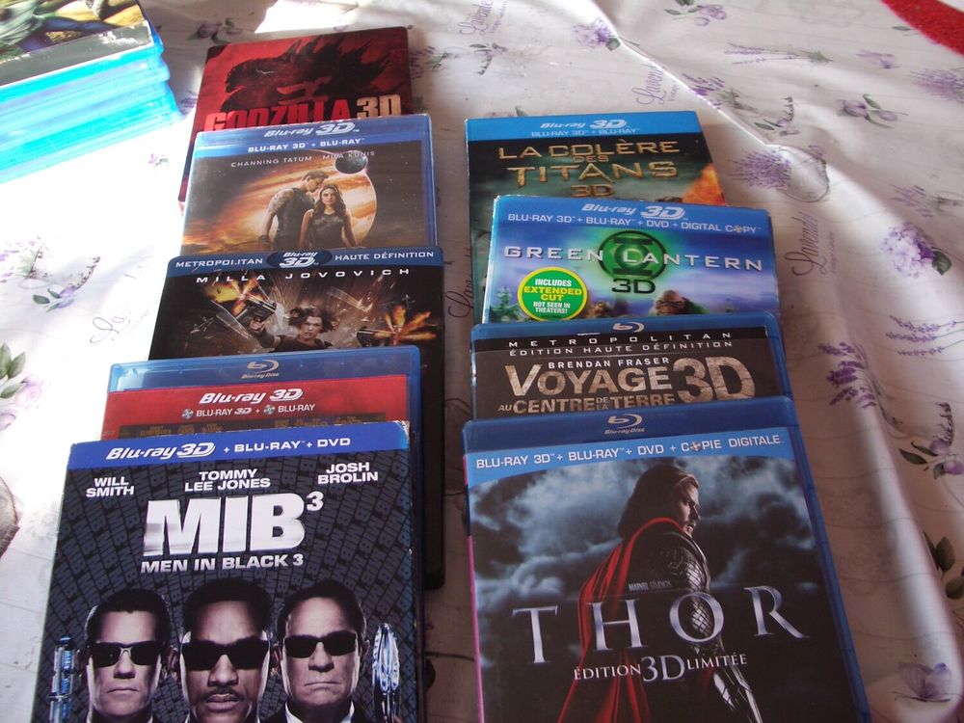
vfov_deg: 40.7
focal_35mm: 35
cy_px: 362
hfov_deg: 52.6
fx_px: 975
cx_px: 482
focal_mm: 5.8
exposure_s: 1/60
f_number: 2.6
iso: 100
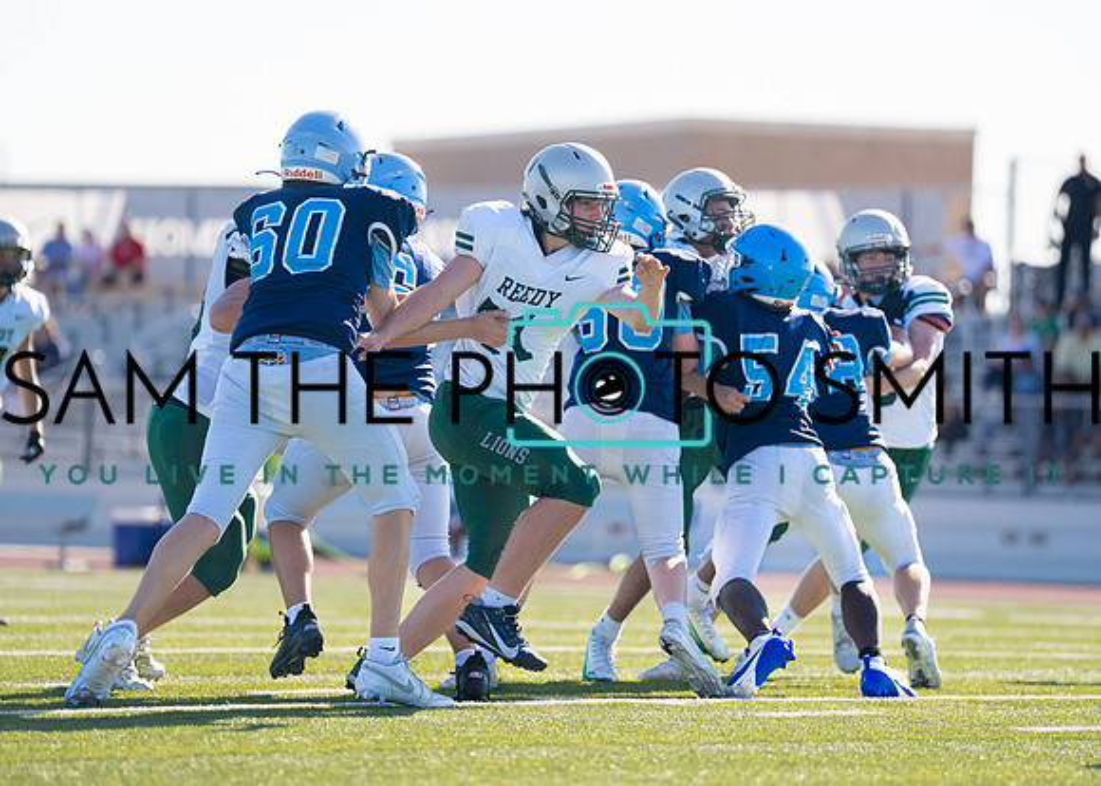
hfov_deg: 7.7
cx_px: 560
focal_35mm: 263
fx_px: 8217
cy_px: 355
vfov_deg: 5.5
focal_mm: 200
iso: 400
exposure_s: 1/5000
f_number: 2.8
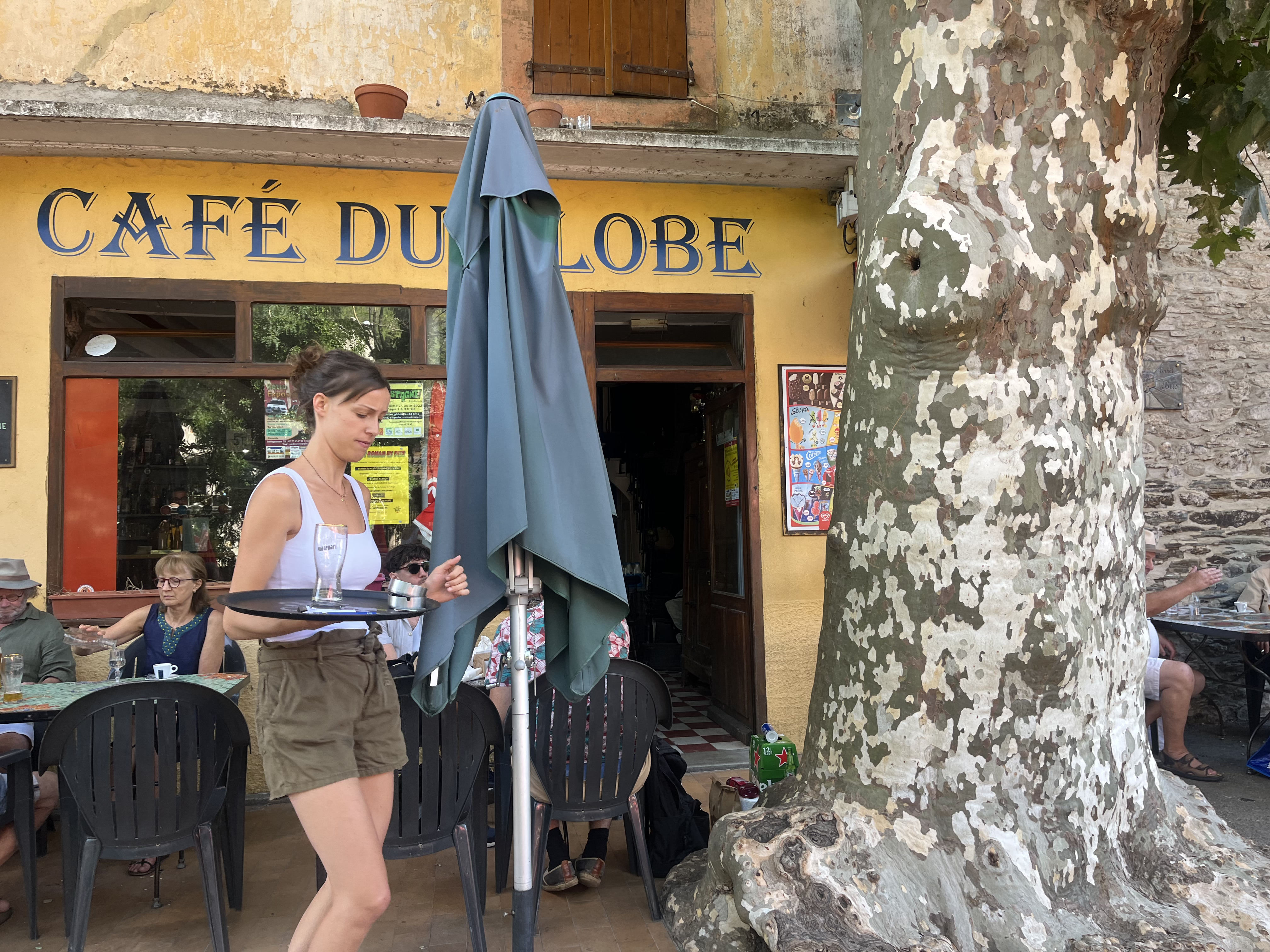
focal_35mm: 26
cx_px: 635
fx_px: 954
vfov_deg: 53.1
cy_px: 476
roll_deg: -0.8
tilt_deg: +4.8
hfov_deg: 67.3
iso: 40
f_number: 1.6
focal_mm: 5.1
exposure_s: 1/122
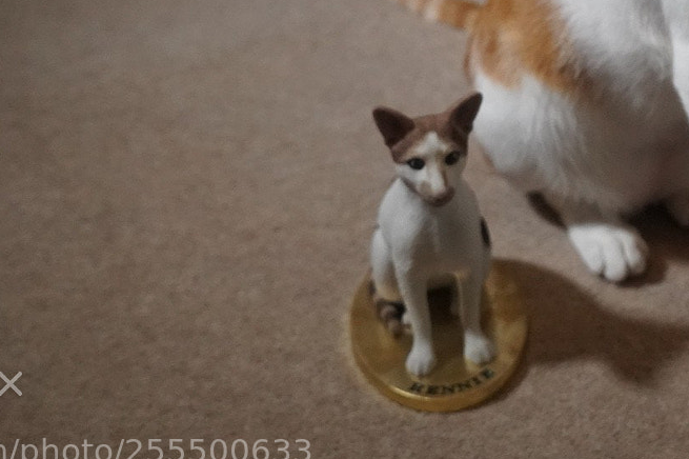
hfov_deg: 29.4
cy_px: -27
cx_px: 603
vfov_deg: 19.8
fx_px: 1262
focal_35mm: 66
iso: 4000
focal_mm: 27
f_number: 4
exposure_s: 1/160
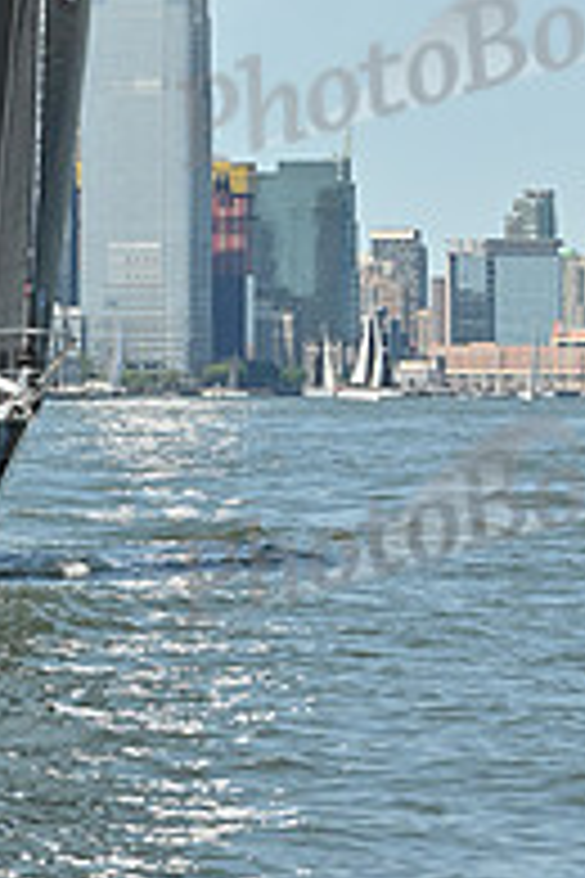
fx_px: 6898
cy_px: -117
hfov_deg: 4.8
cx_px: -56
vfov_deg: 7.2
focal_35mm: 283
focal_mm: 95
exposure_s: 1/1000
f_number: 9
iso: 320
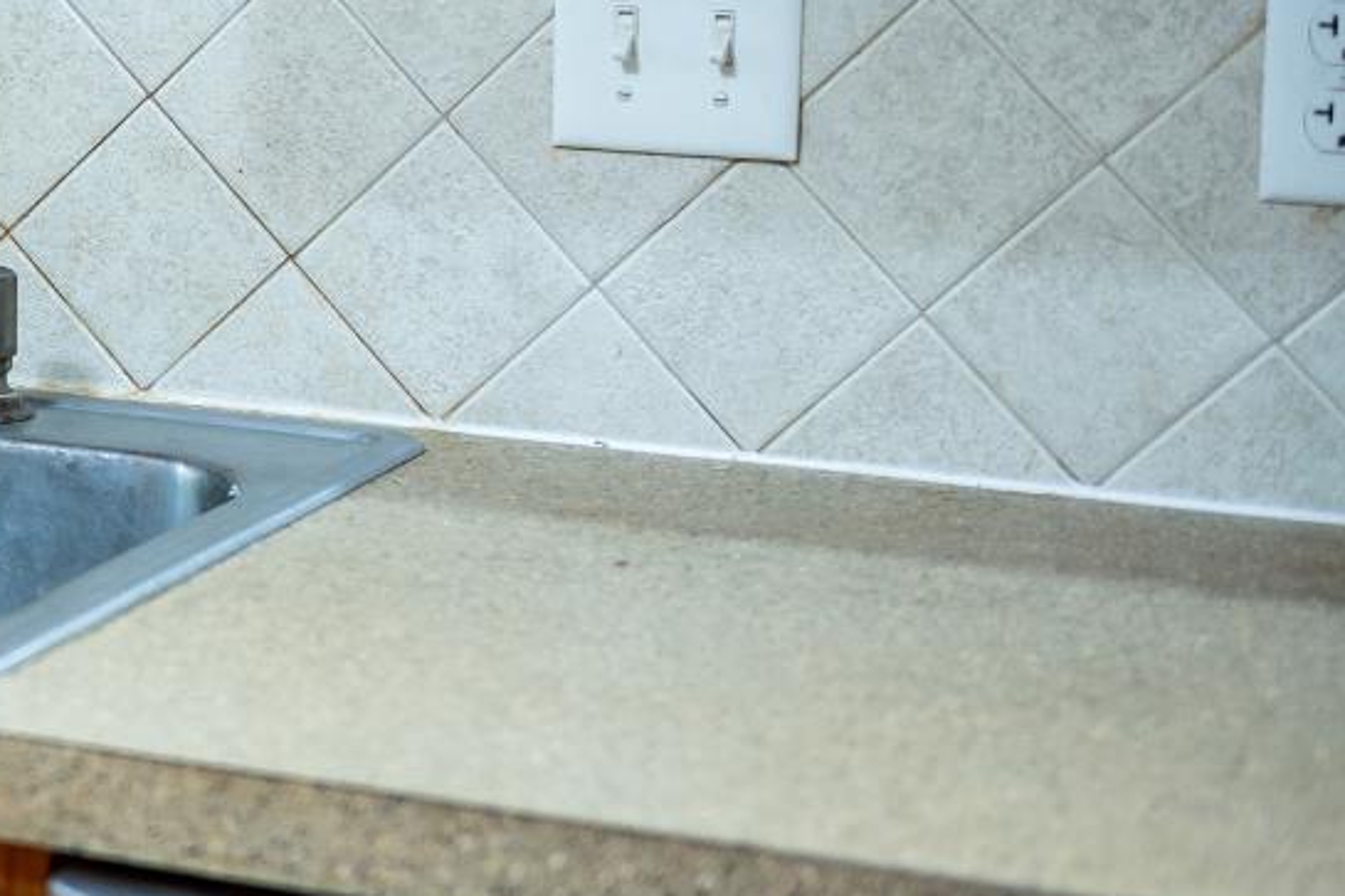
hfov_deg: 17.3
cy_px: 60
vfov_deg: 12.3
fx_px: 4108
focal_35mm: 110
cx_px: -469
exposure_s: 1/60
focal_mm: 40
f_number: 2.5
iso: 800
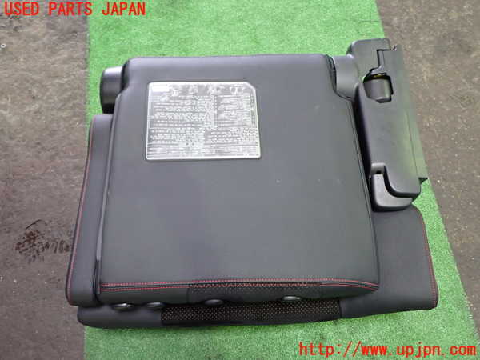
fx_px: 416
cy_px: 180
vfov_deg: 46.8
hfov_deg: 60.0
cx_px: 240
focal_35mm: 30
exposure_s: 1/30
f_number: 2.3
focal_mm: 5.4
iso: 500
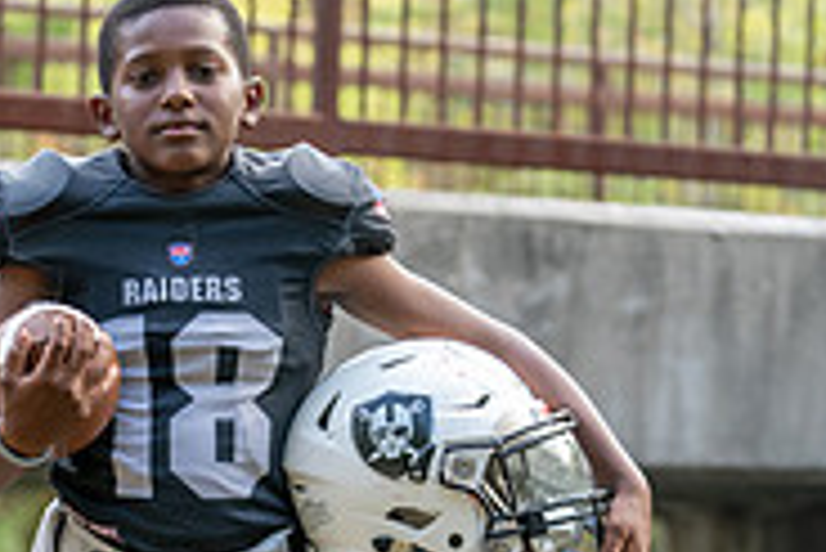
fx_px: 5350
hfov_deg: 8.8
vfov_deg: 5.9
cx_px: 175
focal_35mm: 233
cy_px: 608
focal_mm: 74
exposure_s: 1/320
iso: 640
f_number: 2.8
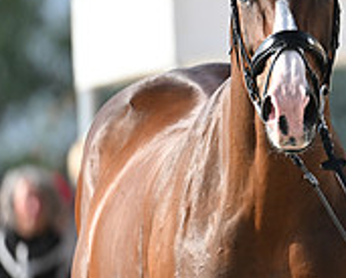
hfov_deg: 1.5
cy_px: 86
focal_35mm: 1273
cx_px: 565
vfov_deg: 1.2
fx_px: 13043
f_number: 5
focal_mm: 400
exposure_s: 1/1600
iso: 500
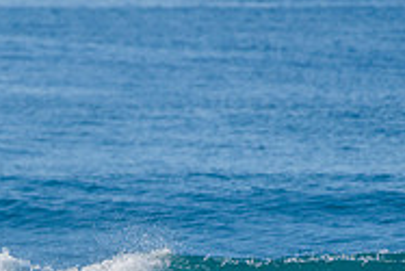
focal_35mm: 1549
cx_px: -126
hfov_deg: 1.3
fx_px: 17439
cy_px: 333
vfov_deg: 0.9
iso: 280
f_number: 5.6
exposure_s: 1/2000
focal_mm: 500
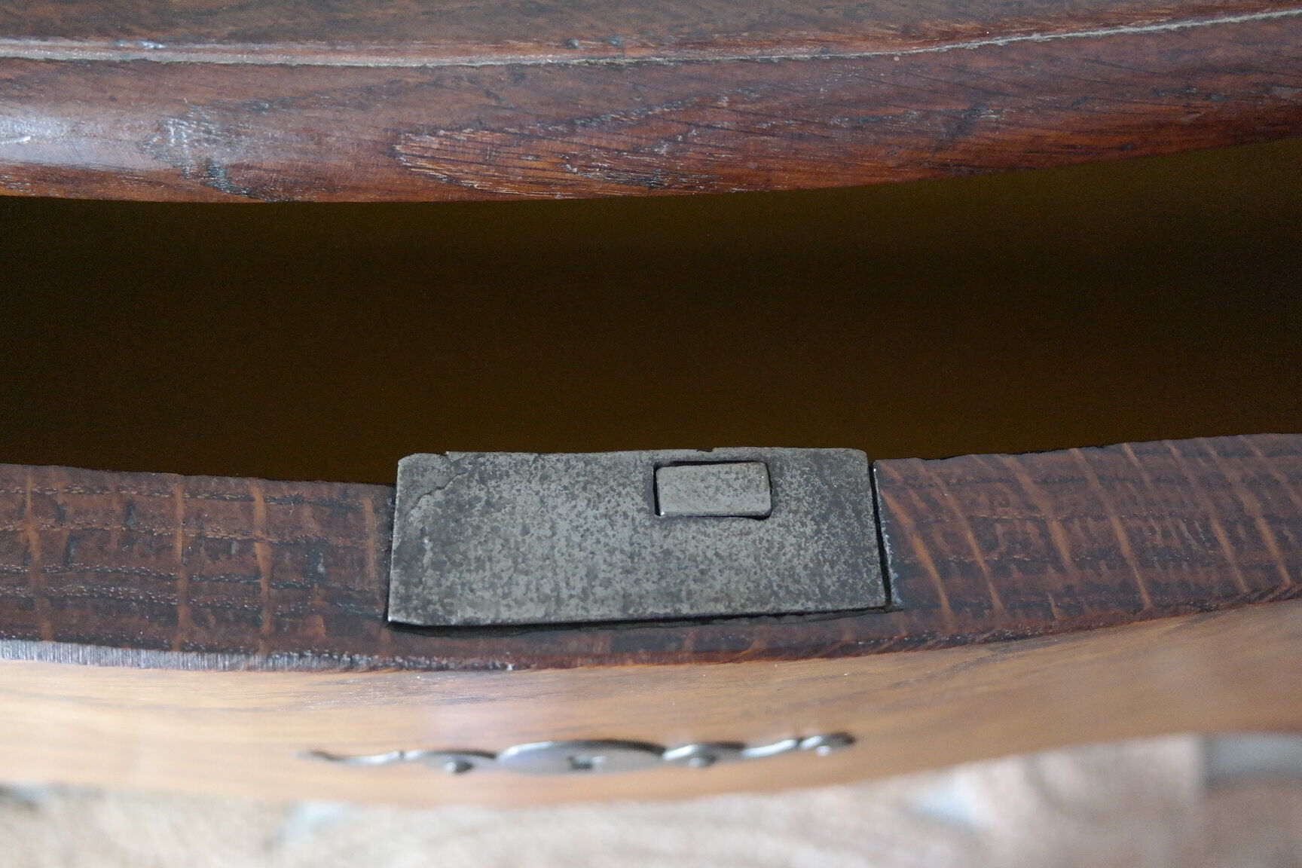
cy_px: 434
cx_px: 651
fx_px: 1193
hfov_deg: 57.2
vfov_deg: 40.0
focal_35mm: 33
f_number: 3.5
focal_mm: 22
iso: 3200
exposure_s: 1/40
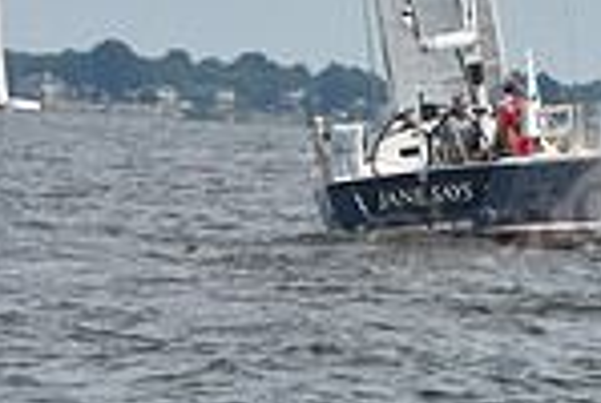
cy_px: -75
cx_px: 1146
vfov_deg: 2.0
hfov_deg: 2.9
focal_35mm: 699
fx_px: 11693
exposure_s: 1/1250
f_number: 10
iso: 320
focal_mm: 180
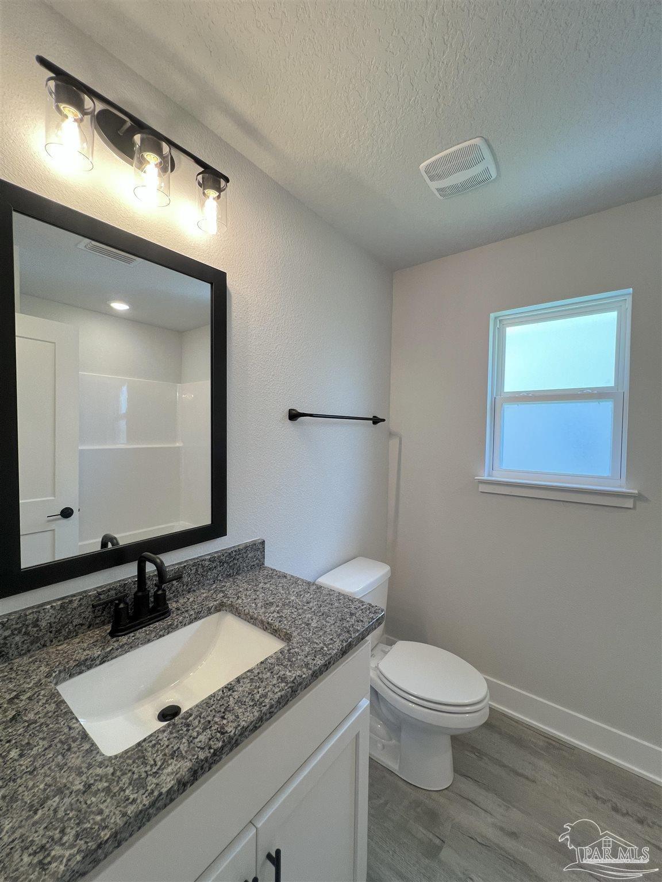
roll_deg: -1.8
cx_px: 331
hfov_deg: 89.9
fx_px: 331
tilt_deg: -1.3
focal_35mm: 13
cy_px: 441
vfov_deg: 106.2
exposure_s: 1/120
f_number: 1.8
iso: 100
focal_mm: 1.57
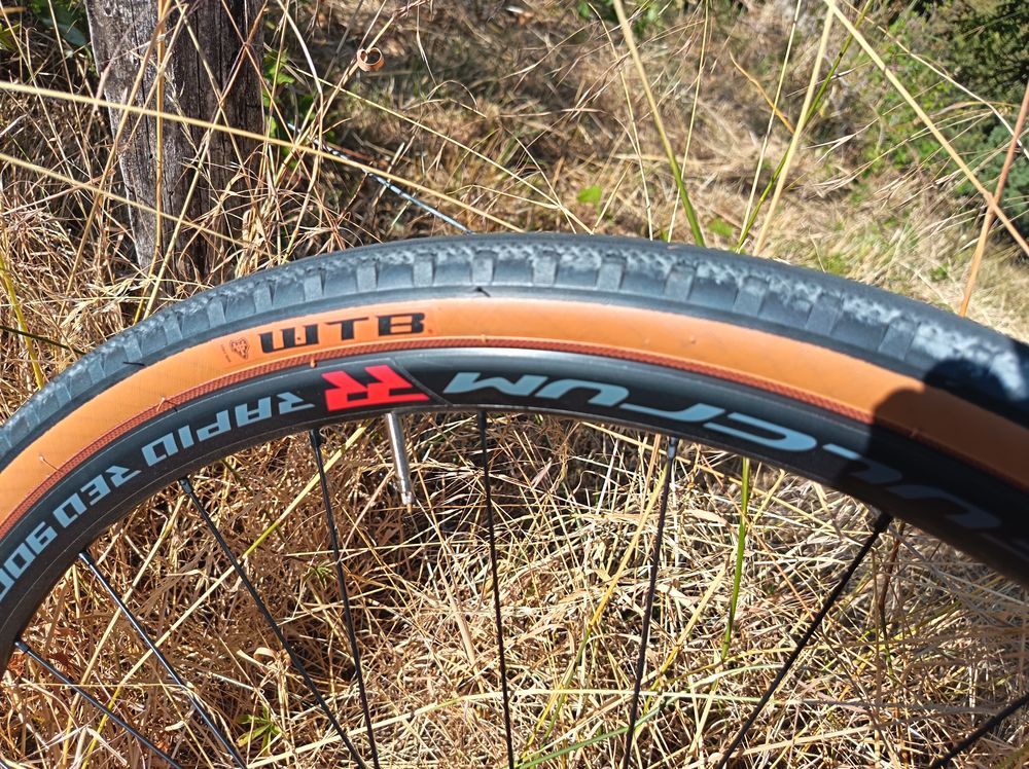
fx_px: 713
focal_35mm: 24
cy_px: 384
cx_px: 514
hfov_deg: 71.6
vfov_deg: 56.7
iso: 100
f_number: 1.75
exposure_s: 1/302
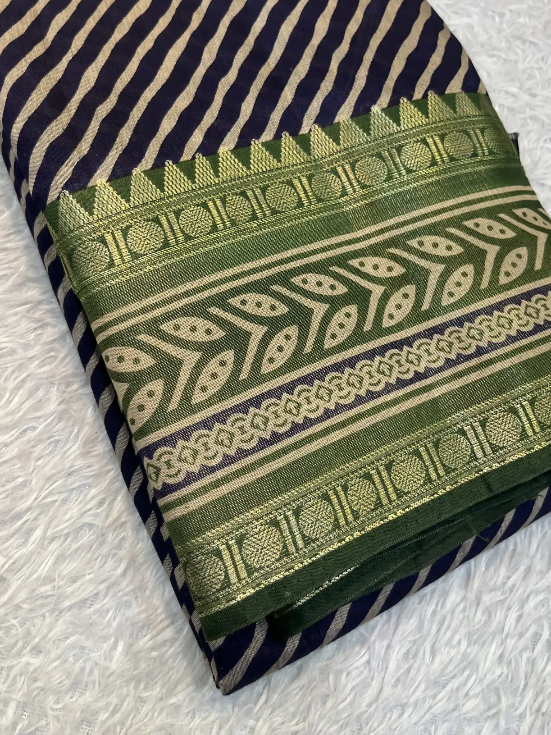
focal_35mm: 34
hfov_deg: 41.8
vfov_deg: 53.3
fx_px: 722
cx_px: 295
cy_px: 272
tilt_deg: -63.6
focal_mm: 5.1
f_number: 1.6
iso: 100
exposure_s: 1/122
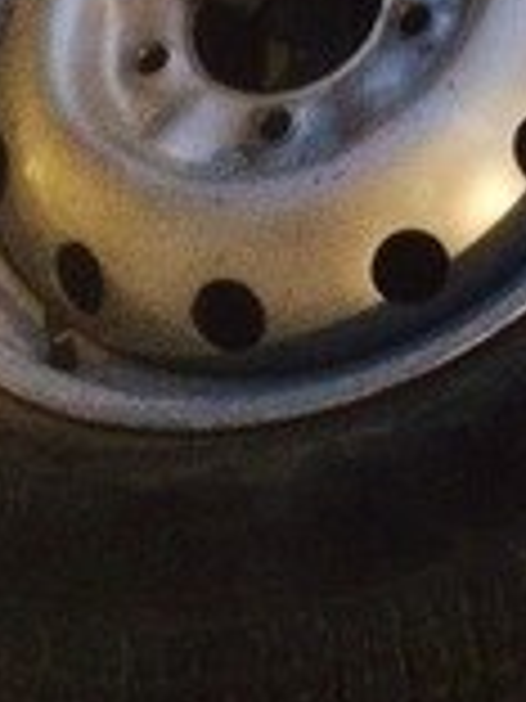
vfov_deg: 20.2
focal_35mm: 92
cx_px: 508
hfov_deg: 15.8
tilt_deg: -52.5
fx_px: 1864
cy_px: -108
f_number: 2.2
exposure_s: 1/17
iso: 640
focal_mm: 4.15
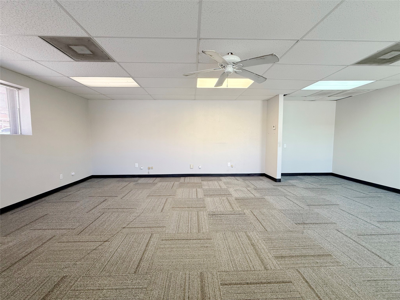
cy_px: 150
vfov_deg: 85.7
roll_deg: +0.0
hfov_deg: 102.1
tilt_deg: -3.6
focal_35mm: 14
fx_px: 162
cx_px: 200
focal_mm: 2.22
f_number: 2.2
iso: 160
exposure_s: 1/120
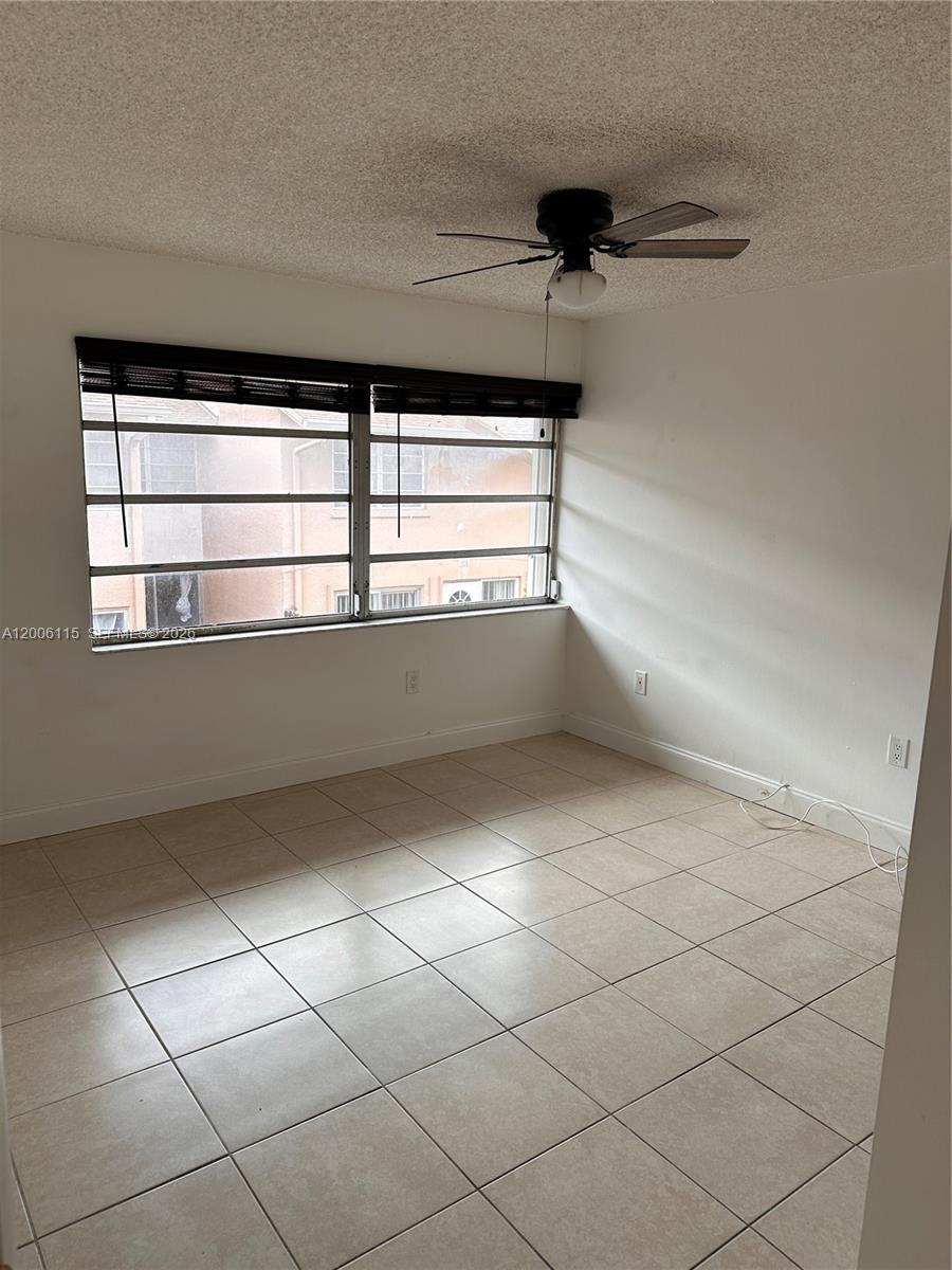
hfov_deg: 56.8
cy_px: 635
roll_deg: -3.2
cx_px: 476
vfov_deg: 71.6
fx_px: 880
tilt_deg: -9.7
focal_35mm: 24
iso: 80
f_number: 1.78
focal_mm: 6.86
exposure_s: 1/448
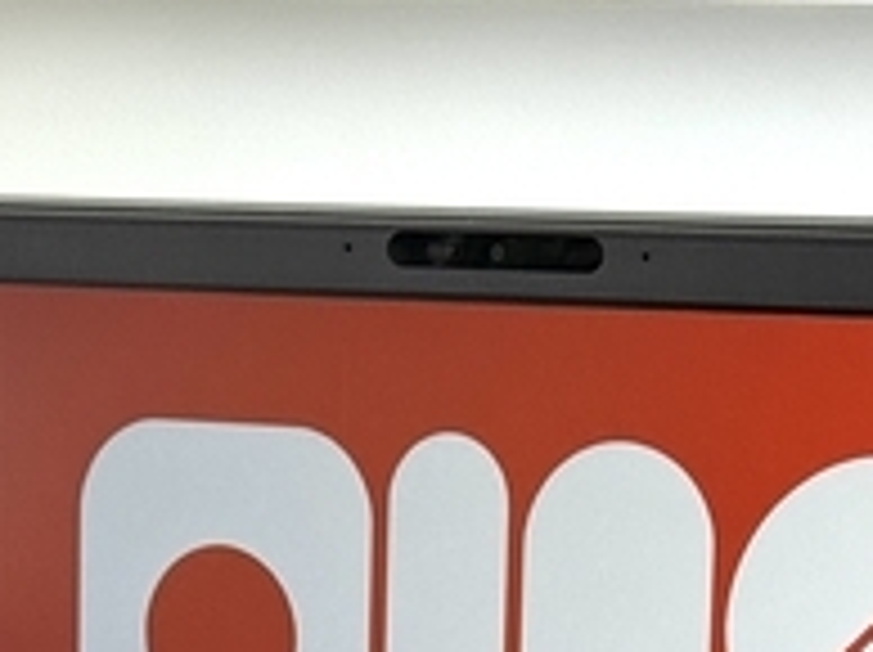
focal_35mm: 198
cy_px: 1138
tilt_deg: -10.4
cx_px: 198
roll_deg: -0.7
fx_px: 4987
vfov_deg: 7.3
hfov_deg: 10.0
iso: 64
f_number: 1.78
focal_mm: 6.76
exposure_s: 1/121
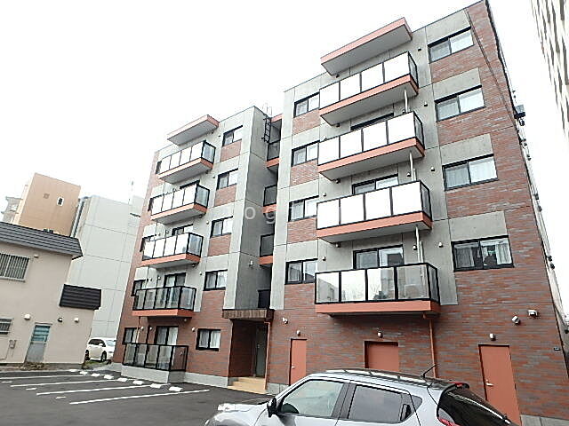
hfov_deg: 79.0
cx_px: 284
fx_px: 345
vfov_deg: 63.4
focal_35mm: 21
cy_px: 213
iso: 125
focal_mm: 3.7
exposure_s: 1/250
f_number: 3.5
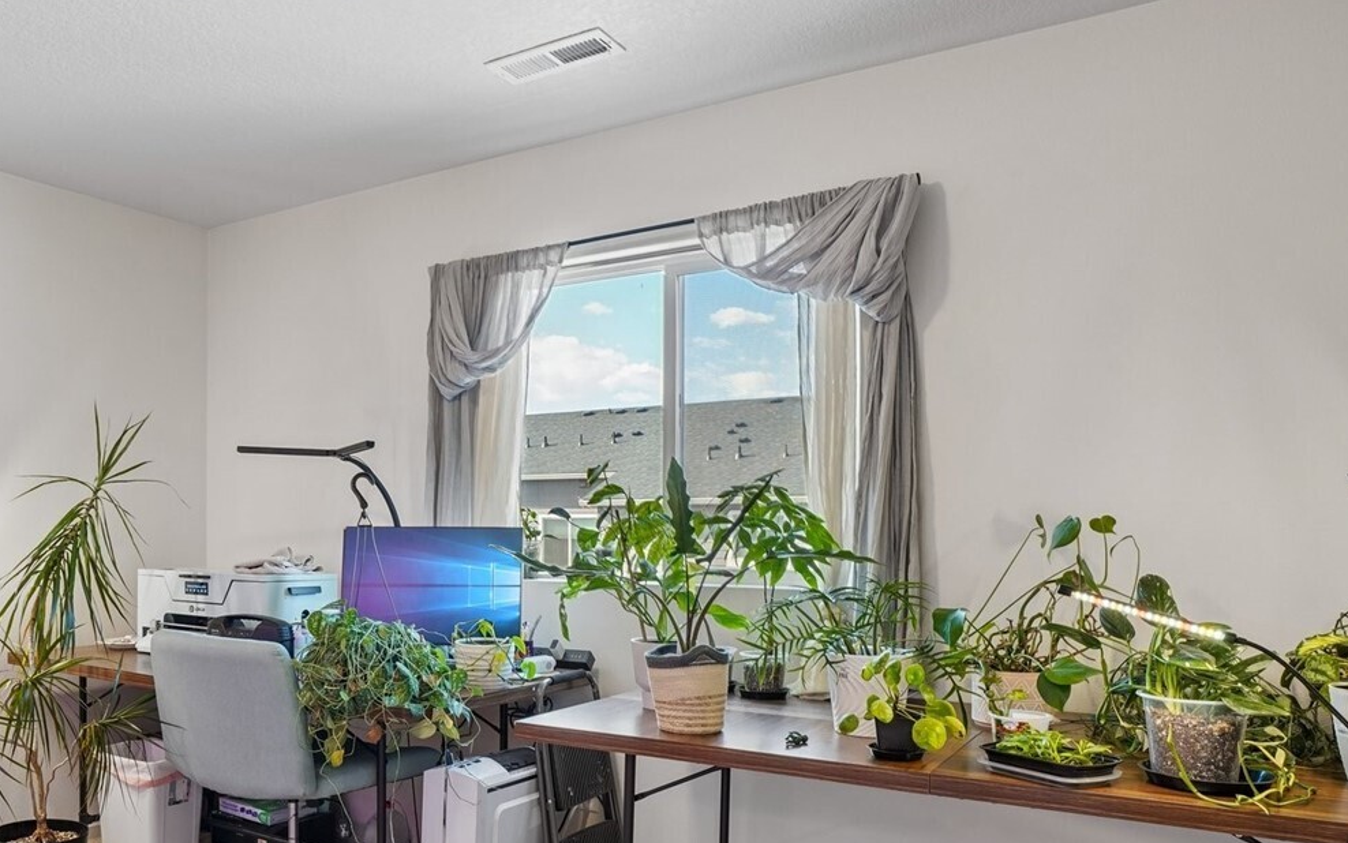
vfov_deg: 44.3
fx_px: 1029
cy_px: 518
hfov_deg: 64.8
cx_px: 451
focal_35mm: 28
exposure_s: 1/13
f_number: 8
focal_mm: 16
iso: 400
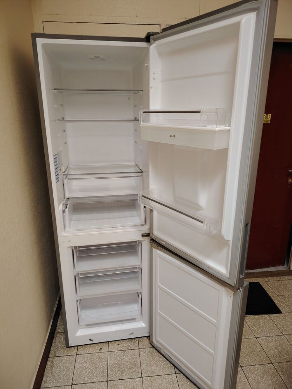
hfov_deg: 56.8
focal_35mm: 24
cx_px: 146
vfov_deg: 71.6
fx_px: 270
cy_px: 194
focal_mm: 5.25
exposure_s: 1/33.3
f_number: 1.75
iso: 1216
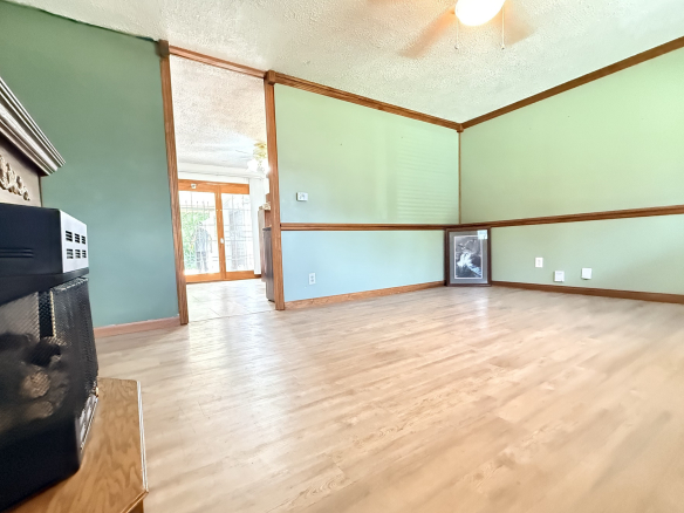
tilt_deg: -3.8
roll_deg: +1.7
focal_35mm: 16
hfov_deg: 94.4
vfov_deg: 78.0
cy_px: 271
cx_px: 329
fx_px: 316
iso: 1250
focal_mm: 2.22
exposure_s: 1/40
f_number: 2.2
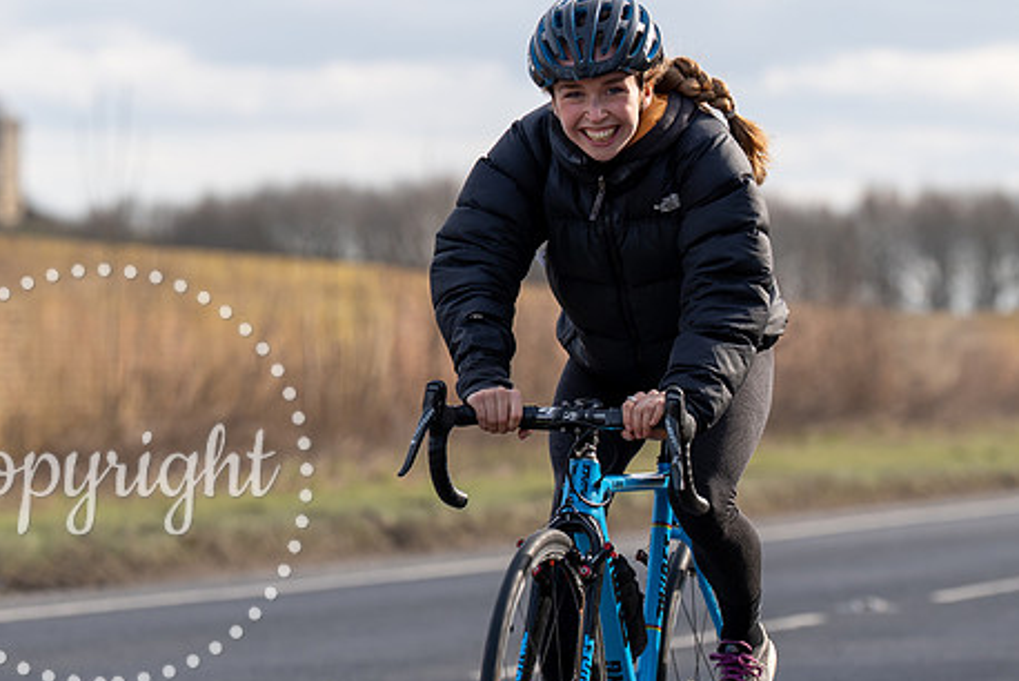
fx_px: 7137
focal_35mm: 252
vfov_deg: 5.5
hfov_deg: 8.2
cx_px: 749
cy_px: 159
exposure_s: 1/800
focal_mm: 136
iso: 100
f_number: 4
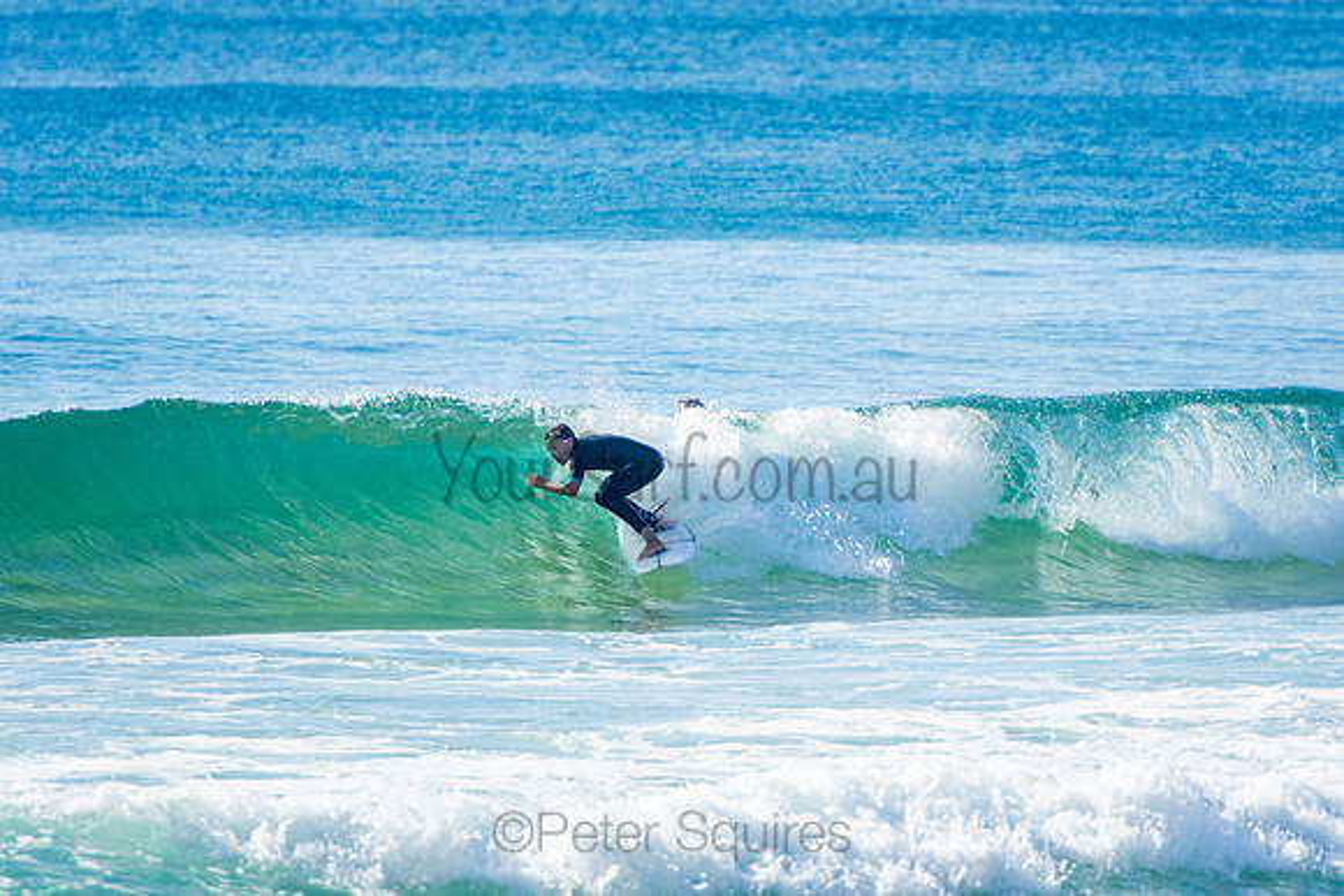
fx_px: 22404
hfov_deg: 3.4
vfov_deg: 2.3
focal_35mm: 600
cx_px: 672
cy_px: 448
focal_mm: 400
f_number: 5.6
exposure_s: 1/1250
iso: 280
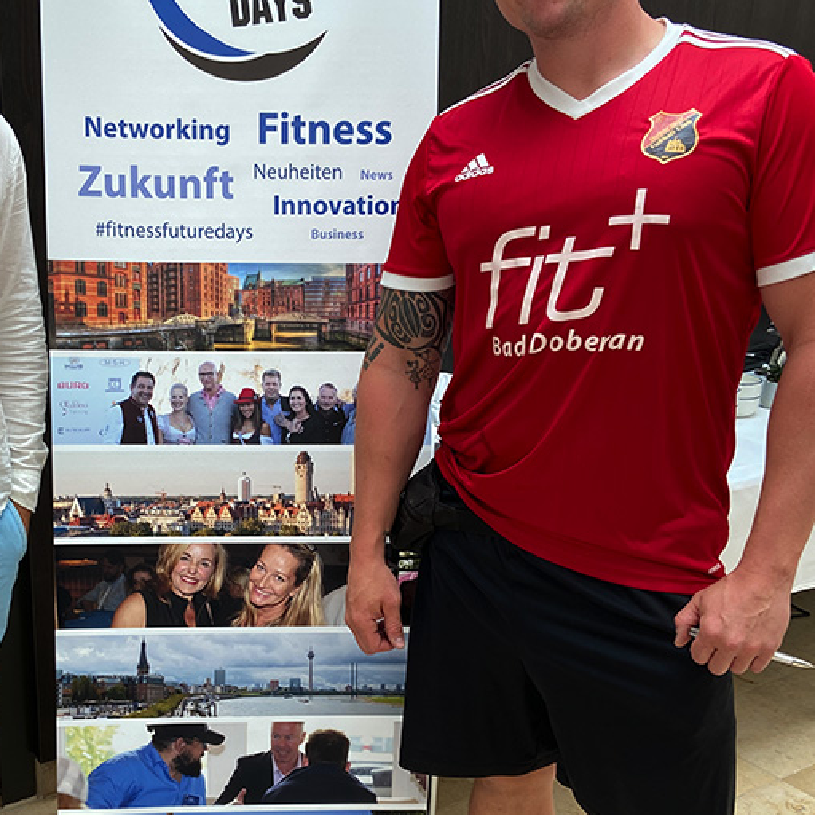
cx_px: 270
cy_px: 514
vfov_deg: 35.1
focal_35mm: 48
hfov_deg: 35.0
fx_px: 1279
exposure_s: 1/143
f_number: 1.8
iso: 32
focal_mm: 4.25
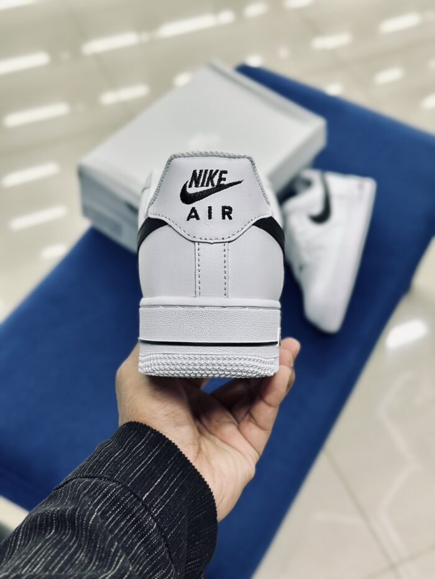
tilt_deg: -52.0
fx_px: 804
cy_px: 290
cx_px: 218
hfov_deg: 30.3
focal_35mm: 48
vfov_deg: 39.7
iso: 64
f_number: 1.78
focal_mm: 6.86
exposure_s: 1/111
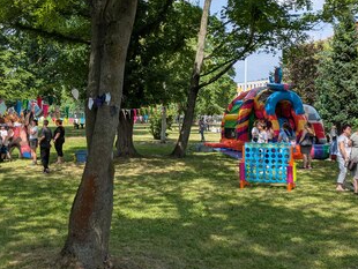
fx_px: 476
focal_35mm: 46
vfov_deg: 31.5
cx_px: 126
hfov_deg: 40.8
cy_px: 125
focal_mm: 5.43
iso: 40
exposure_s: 1/1481
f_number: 1.89
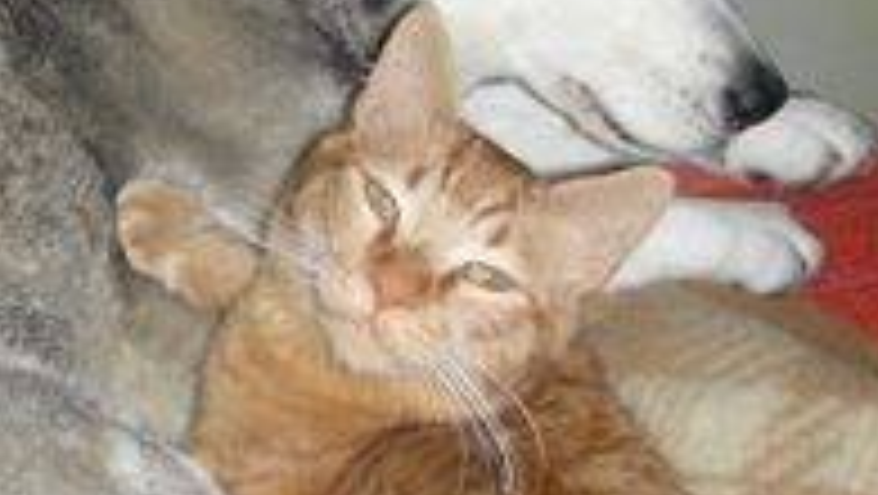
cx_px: 243
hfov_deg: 24.8
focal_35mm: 85
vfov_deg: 14.2
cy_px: 135
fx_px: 1980
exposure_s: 1/60.1
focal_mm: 6.3
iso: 50
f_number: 3.5
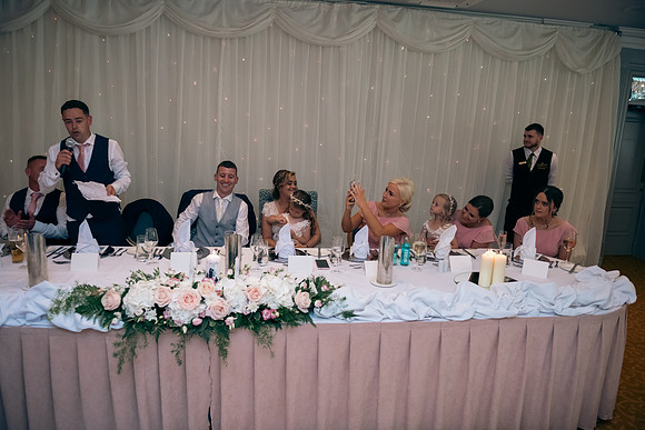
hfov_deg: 73.7
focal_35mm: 24
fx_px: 430
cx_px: 322
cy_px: 215
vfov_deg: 53.2
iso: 640
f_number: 3.5
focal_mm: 24
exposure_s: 1/160
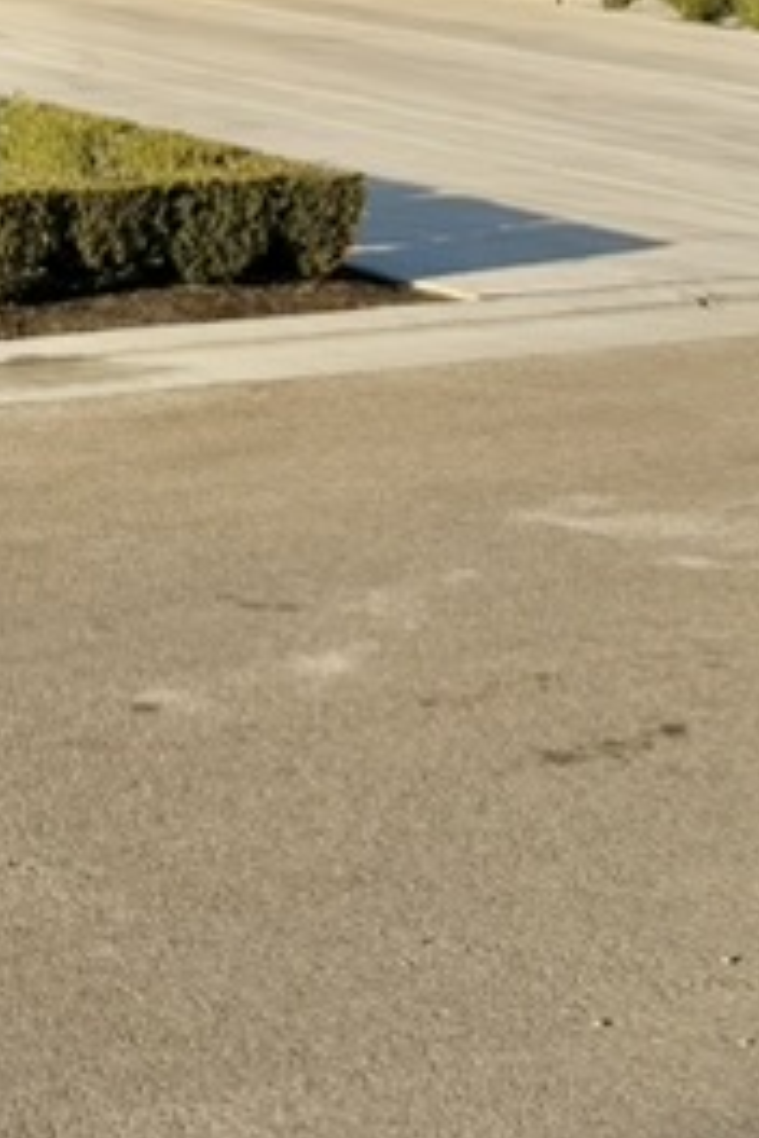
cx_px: -310
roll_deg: -0.7
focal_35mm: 97
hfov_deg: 13.4
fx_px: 3067
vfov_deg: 20.0
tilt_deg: -0.1
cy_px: -155
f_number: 1.78
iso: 80
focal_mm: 6.76
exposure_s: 1/3279
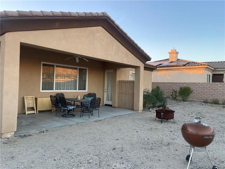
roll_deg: -1.5
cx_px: 112
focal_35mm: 26
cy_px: 84
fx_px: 169
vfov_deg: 53.1
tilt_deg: +0.9
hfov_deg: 67.3
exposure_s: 1/165
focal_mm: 4.2
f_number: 1.6
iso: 32
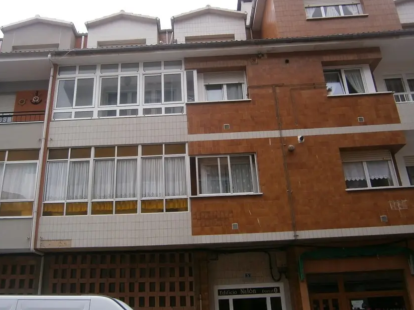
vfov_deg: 44.2
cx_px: 174
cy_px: 158
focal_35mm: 32
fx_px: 383
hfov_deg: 56.5
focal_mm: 4.7
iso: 80
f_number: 2.8
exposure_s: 1/400
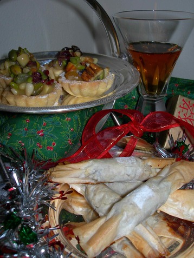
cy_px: 129
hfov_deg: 37.7
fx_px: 284
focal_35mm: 38
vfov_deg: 49.0
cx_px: 97
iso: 50
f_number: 4.8
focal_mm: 7.8
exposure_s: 1/60.1
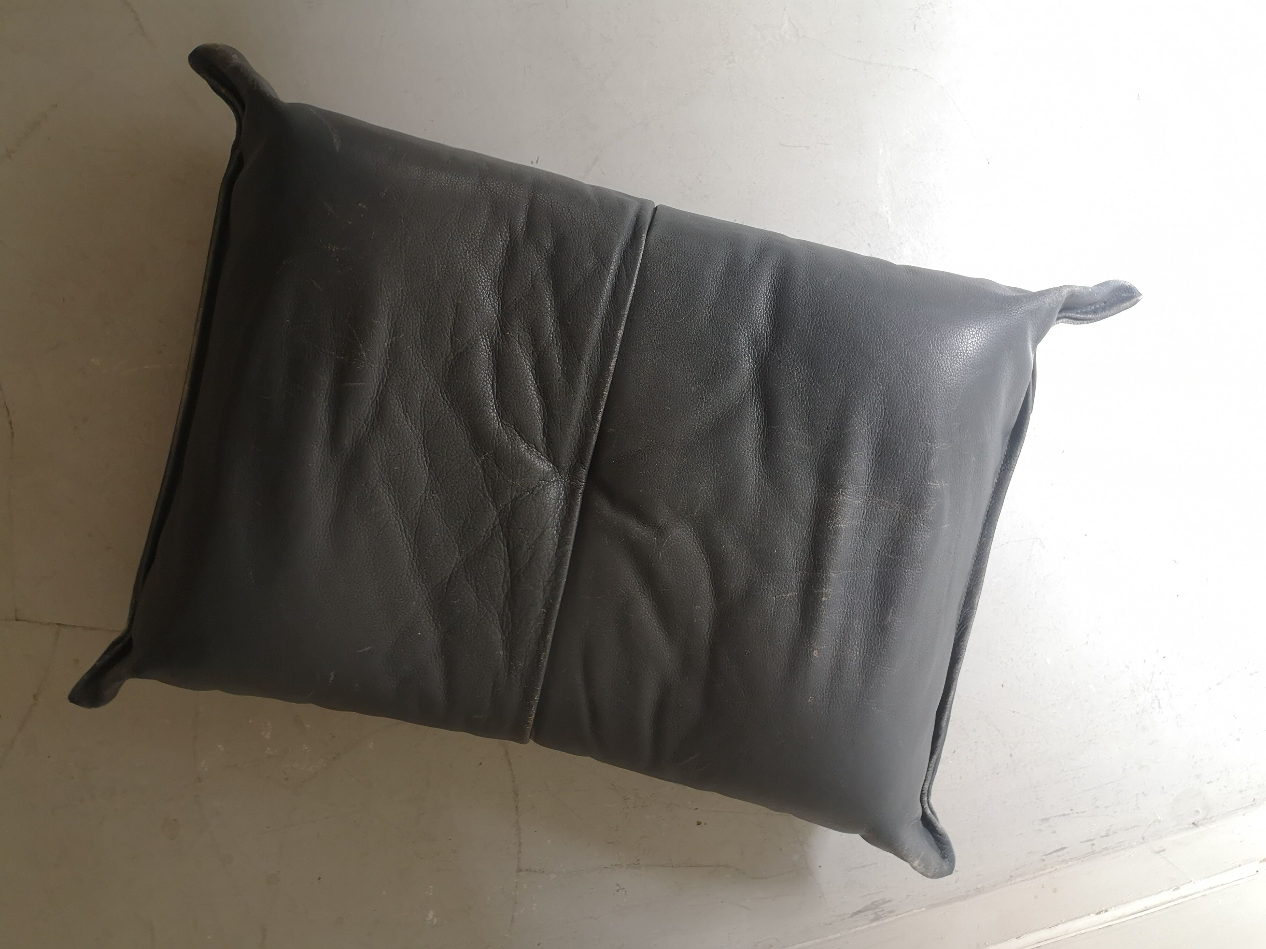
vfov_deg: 51.4
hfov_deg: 65.3
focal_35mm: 27
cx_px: 633
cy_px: 474
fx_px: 987
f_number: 1.8
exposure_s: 1/33.3
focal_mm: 3.95
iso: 160
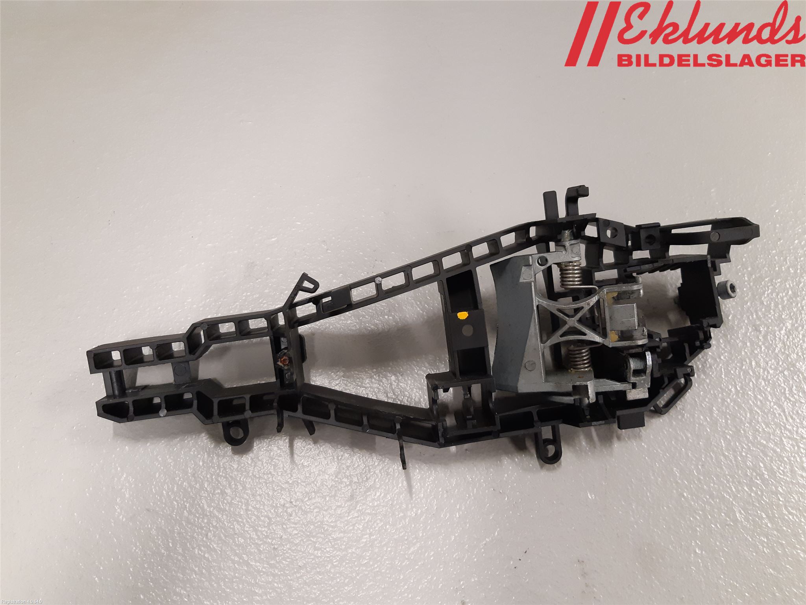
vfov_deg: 53.1
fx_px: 605
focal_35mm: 26
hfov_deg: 67.3
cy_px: 302
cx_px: 403
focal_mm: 3.93
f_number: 1.7
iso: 200
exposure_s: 1/50
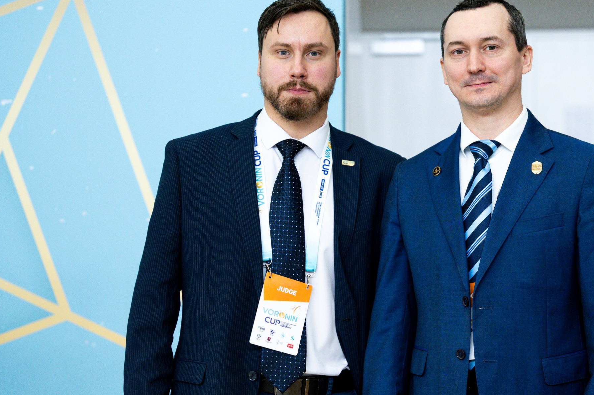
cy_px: 242
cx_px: 406
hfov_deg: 19.2
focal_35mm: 106
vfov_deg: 12.9
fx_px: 1748
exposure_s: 1/1000
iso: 2000
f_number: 2.8
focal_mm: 70
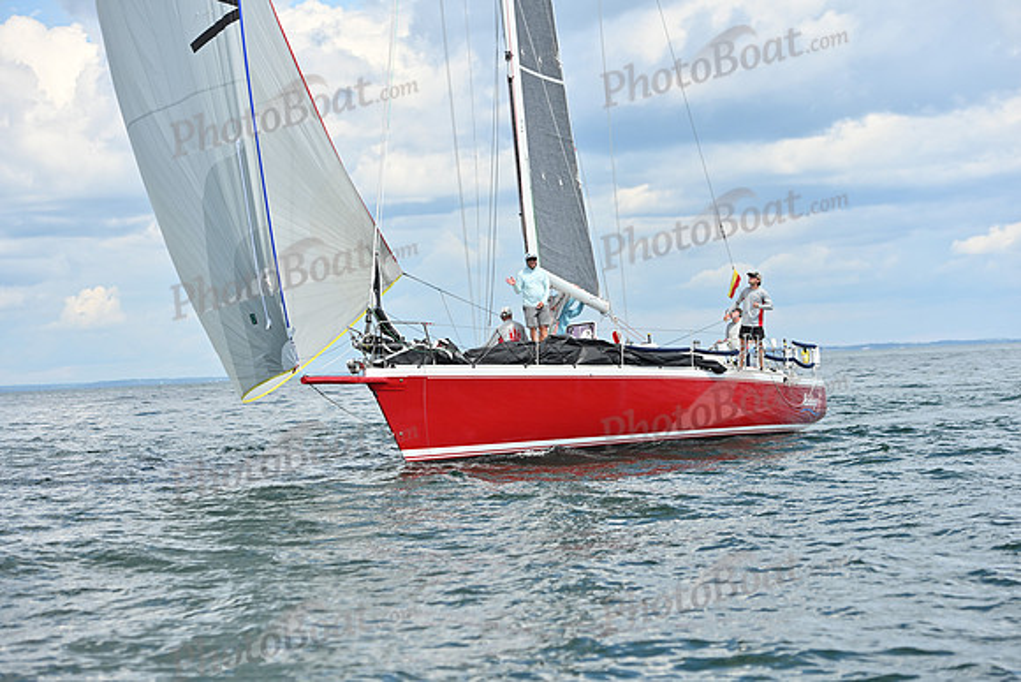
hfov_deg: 20.4
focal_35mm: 100
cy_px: 341
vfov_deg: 13.7
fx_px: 2837
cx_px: 510
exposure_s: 1/1000
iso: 250
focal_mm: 100
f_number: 4
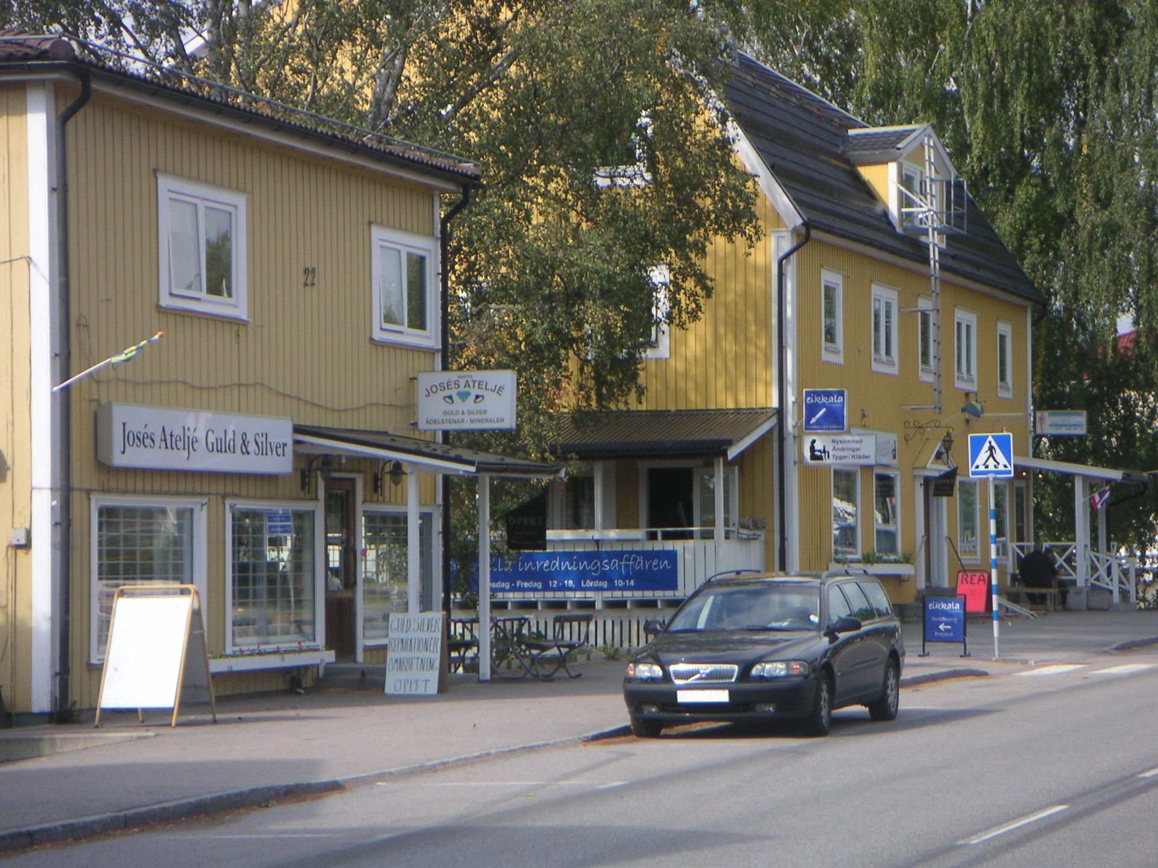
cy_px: 434
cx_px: 579
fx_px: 3713
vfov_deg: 13.3
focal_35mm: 111
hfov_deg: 17.7
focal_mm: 17.1
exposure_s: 1/350
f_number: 3.6
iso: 50
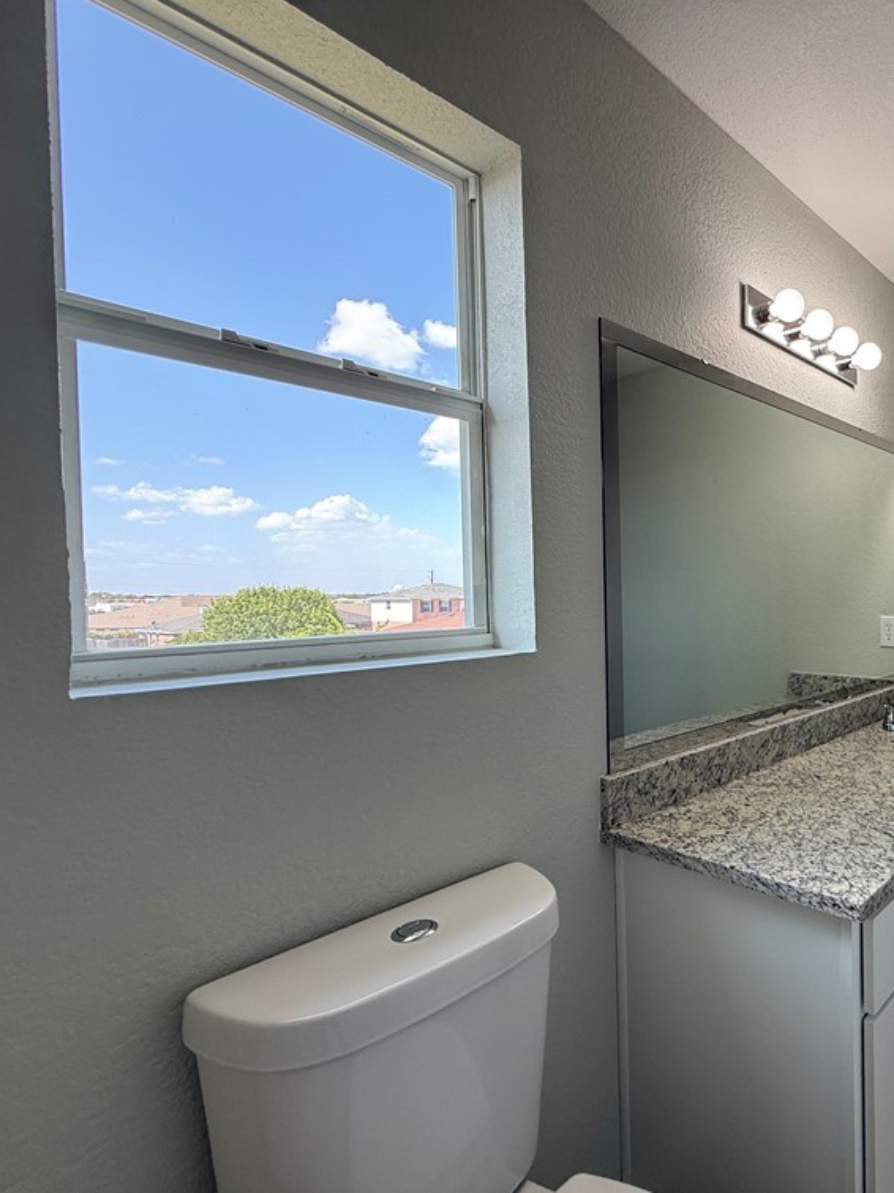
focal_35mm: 19
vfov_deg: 84.7
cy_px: 597
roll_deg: +0.3
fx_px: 654
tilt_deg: -0.7
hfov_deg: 60.2
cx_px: 774
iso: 80
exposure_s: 1/120
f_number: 2.2
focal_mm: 2.22
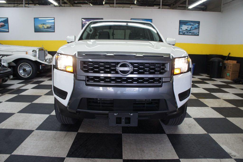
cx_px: 122
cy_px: 81
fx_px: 182
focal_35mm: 27
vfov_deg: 47.9
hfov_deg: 67.4
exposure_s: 1/40
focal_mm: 18
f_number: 4
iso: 200
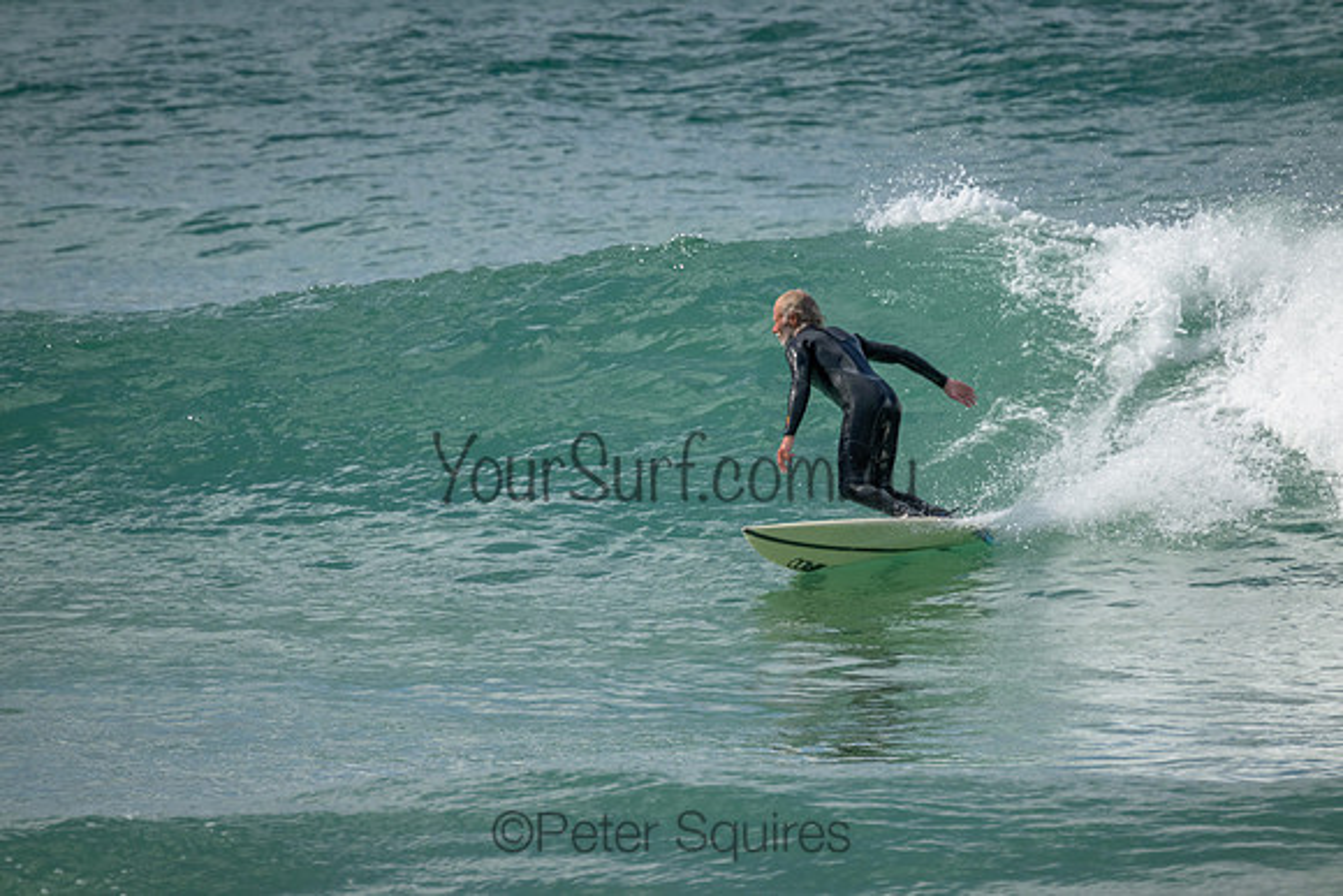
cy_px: 448
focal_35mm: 800
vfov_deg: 1.7
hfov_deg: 2.6
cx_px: 672
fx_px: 29850
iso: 2800
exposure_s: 1/1000
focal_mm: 800
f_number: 11
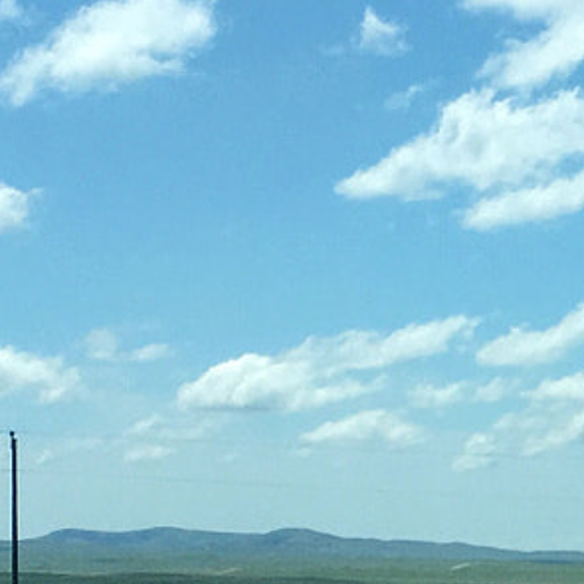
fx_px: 2653
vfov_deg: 12.4
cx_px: 471
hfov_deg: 12.5
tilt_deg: +0.8
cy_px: 582
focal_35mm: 139
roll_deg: -1.4
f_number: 2.2
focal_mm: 4.15
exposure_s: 1/2564
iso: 25
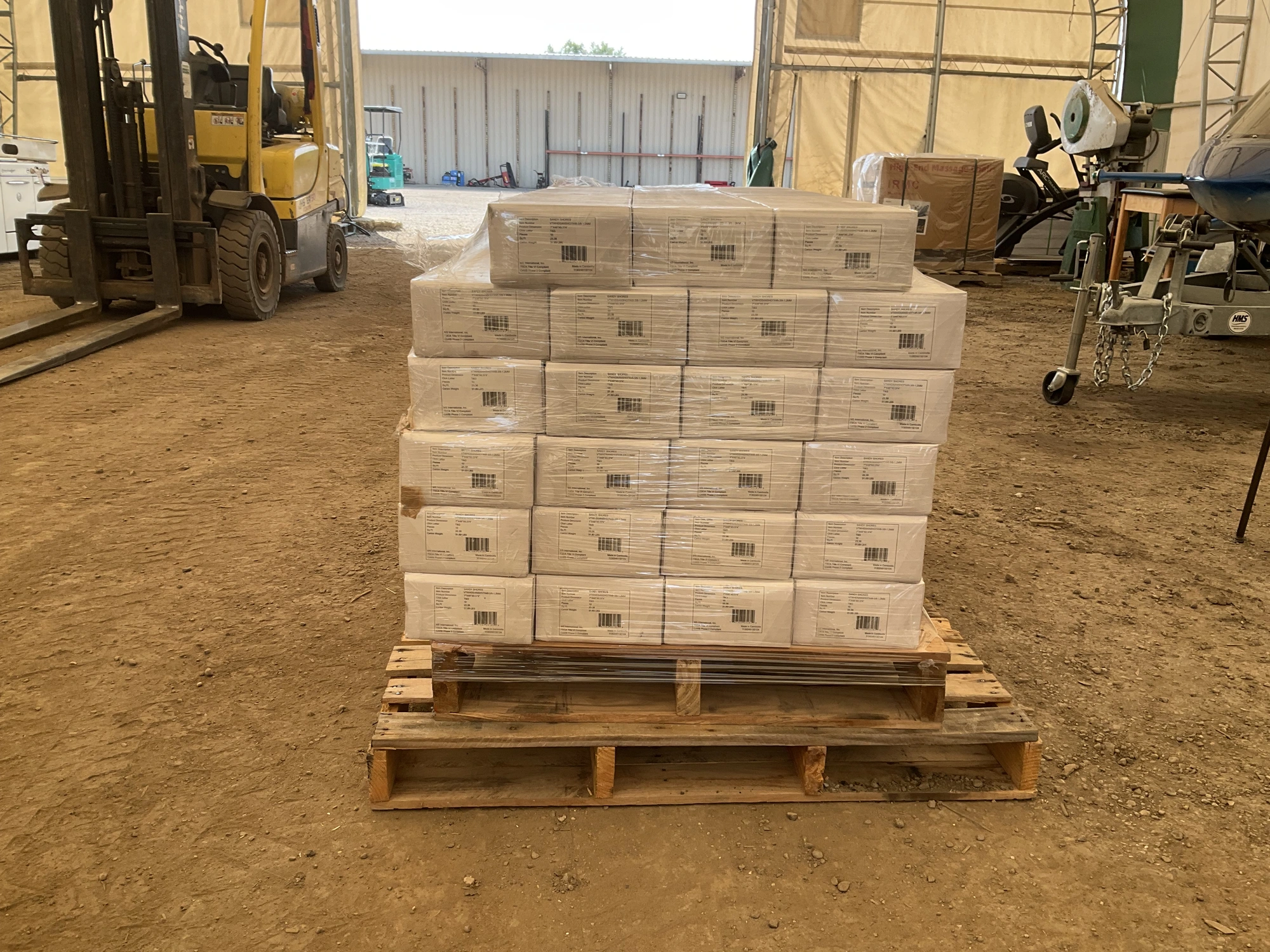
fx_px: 1064
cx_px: 635
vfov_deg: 48.2
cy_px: 476
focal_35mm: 29
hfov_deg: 61.7
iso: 20
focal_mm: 3
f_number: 1.8
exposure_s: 1/224
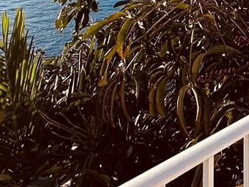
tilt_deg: +4.2
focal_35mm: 66
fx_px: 475
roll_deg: -0.9
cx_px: 312
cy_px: -117
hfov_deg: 25.7
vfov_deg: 18.8
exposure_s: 1/1276
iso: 50
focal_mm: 2.22
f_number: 2.2
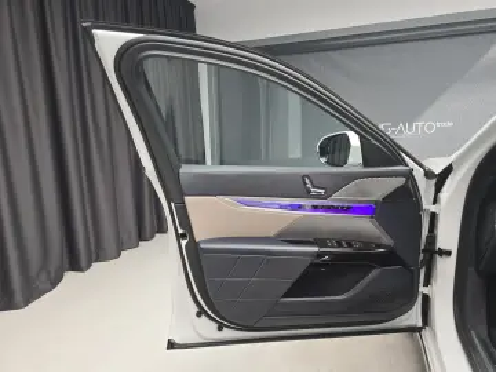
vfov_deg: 58.9
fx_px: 330
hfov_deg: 73.9
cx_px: 248
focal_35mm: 23
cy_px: 186
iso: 160
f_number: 1.7
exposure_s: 1/100
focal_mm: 6.3
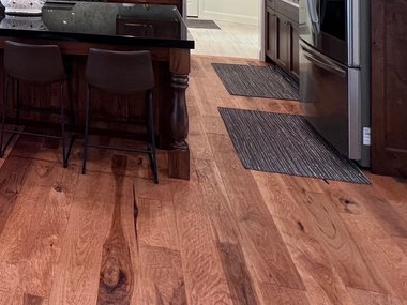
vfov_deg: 32.6
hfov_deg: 45.2
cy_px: -72
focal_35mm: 35
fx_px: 412
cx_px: 7
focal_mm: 1.57
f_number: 1.8
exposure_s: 1/60
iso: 160
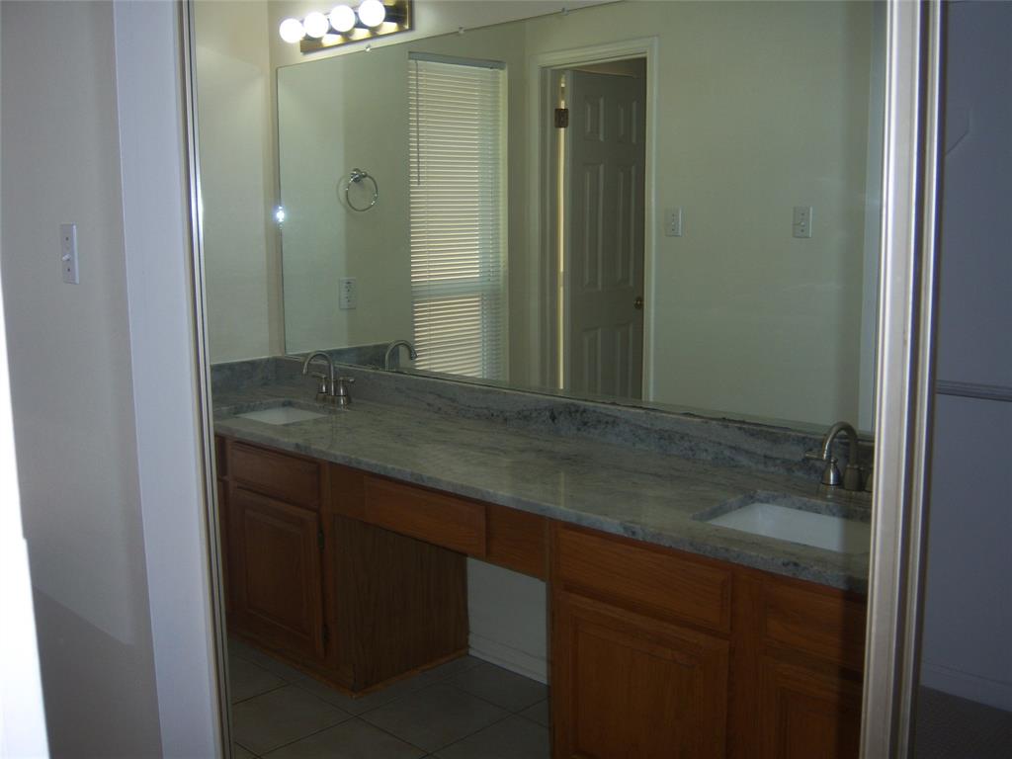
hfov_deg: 51.4
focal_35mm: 36
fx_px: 1052
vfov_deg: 39.7
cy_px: 380
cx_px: 506
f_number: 2.8
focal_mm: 7.5
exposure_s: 1/60
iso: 80
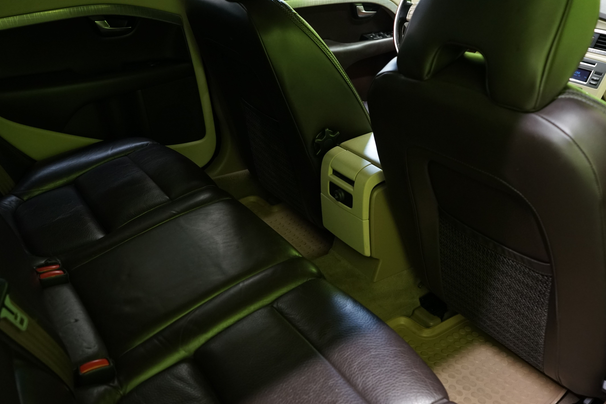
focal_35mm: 32
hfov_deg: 58.7
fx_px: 539
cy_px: 222
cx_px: 325
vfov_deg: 41.1
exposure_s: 1/15
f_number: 5
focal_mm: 29
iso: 2000
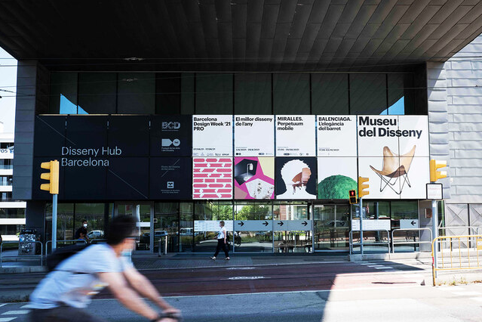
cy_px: 160
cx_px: 257
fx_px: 616
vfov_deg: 29.2
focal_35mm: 46
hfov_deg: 42.7
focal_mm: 27.7
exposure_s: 1/50
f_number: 13
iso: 125
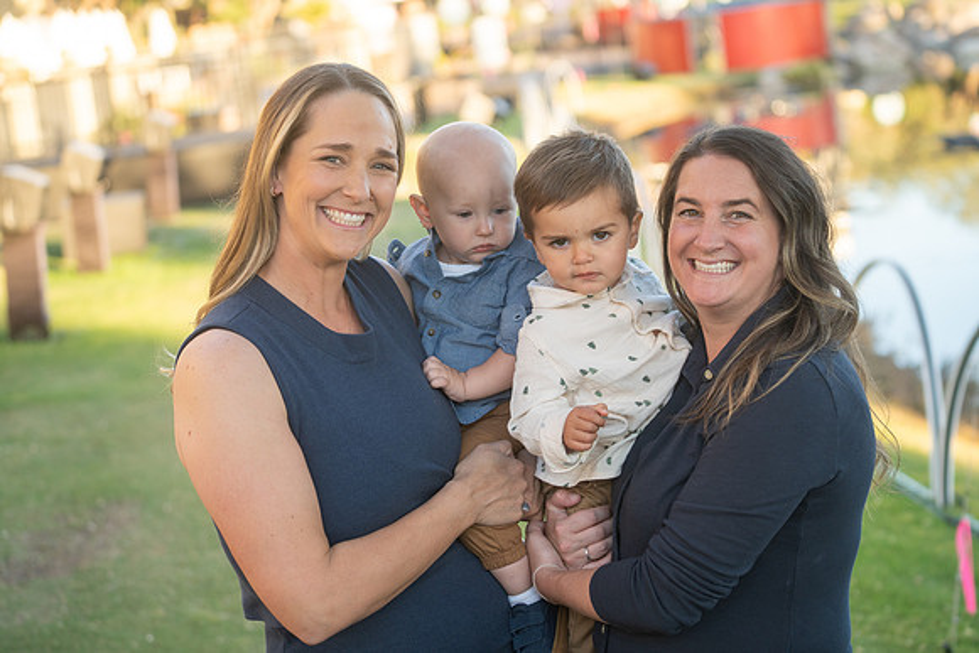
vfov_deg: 15.7
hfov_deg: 23.4
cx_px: 490
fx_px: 2366
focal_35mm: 87
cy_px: 326
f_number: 4
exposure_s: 1/320
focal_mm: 87
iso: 640
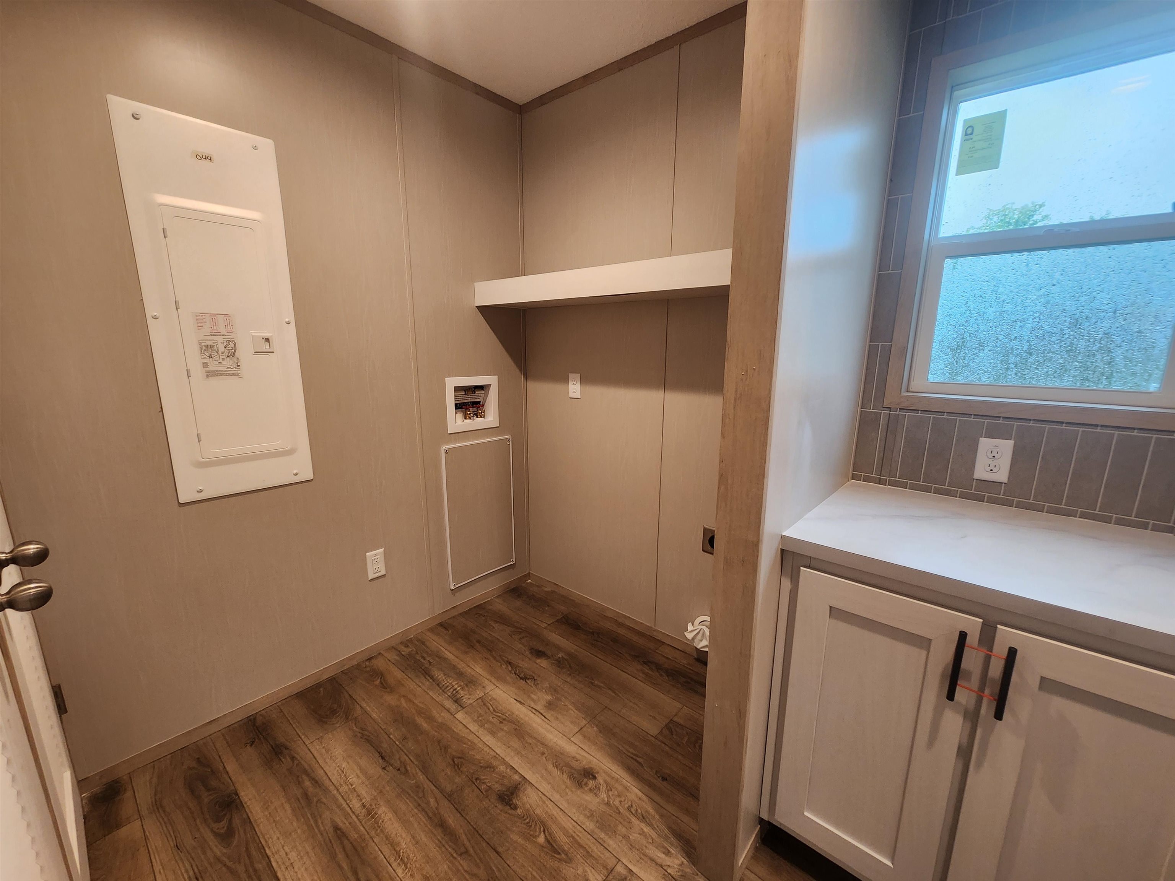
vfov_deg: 89.9
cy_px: 440
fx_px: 441
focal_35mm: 13
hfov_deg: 106.2
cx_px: 588
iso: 200
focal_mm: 2.2
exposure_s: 1/60
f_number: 2.2
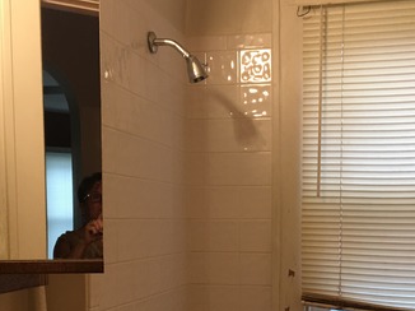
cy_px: 264
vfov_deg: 25.0
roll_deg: -1.1
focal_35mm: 57
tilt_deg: -2.6
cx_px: 232
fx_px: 683
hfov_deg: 33.8
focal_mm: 4.15
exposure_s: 1/30
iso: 40
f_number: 2.2
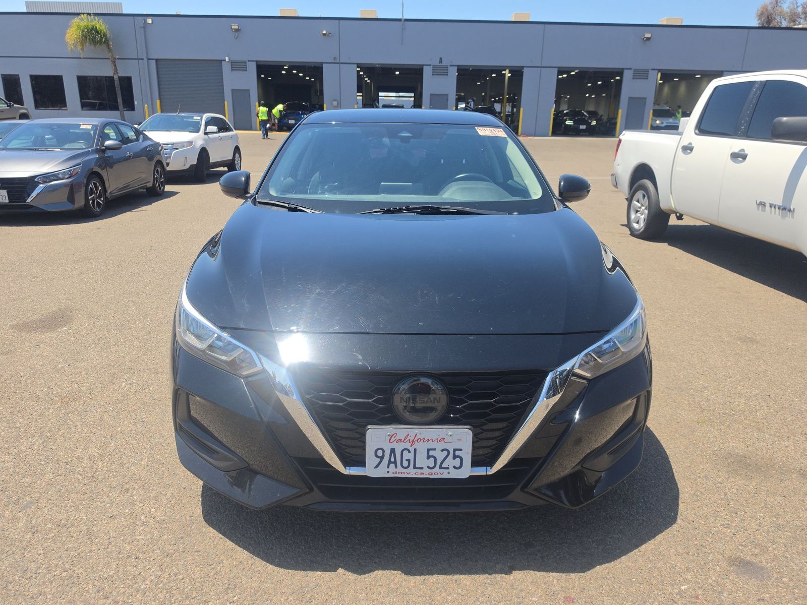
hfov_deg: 73.9
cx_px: 404
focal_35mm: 23
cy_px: 302
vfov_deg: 58.9
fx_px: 536
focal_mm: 6.5
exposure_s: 1/4143
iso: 63
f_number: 1.4
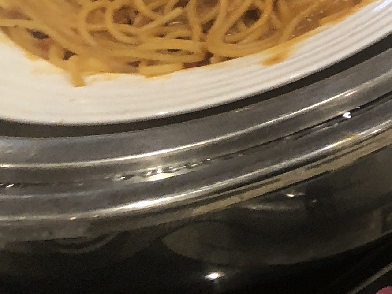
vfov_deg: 10.6
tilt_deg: -28.6
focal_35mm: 127
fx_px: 1438
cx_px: 832
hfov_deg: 13.0
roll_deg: +1.5
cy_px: -326
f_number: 1.8
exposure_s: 1/33
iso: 40
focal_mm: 3.99
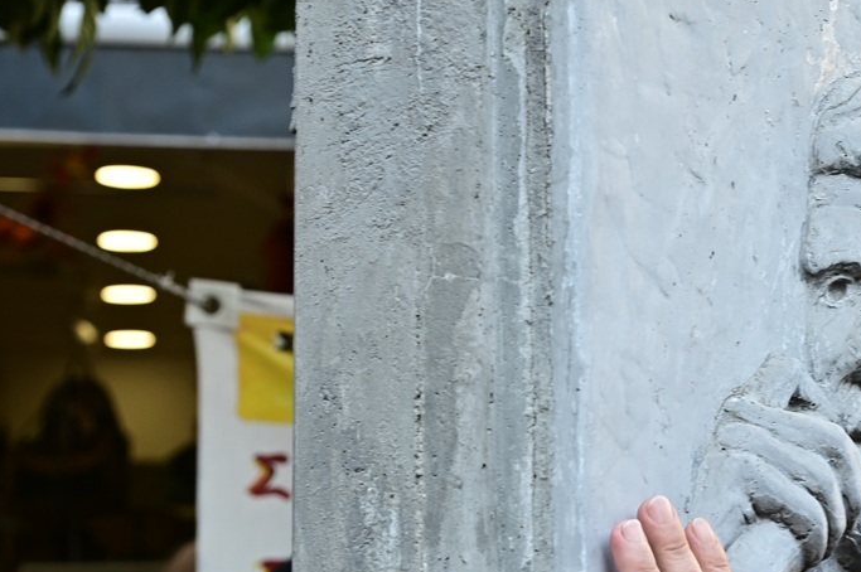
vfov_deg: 11.7
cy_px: 578
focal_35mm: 116
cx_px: 945
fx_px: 2772
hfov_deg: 17.1
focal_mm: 44
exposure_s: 1/160
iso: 160
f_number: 5
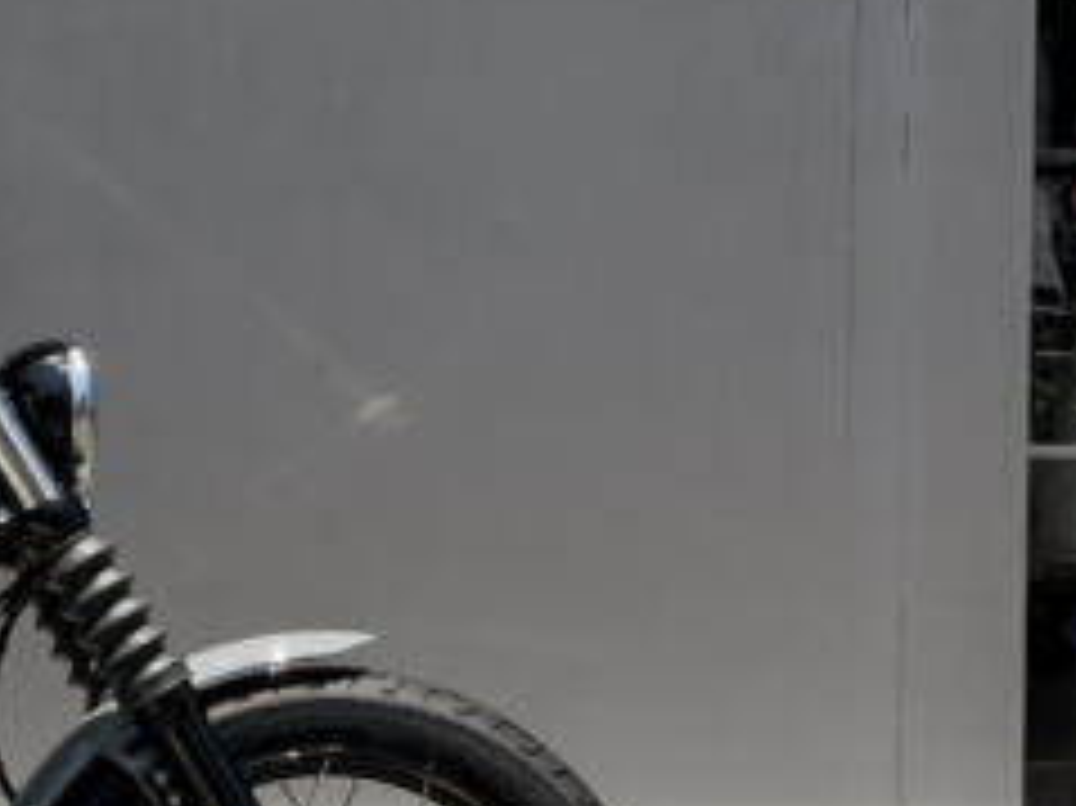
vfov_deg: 9.2
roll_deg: +0.5
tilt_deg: -2.6
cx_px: -585
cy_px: 563
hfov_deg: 11.7
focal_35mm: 161
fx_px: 5002
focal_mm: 6.76
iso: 100
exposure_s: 1/4329
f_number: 1.78
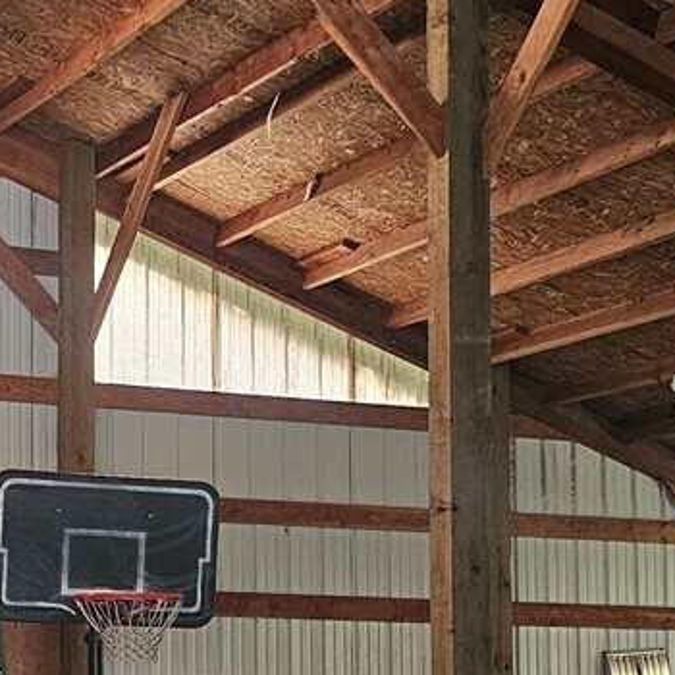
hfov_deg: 18.3
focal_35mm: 93
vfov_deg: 18.3
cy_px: 648
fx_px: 2052
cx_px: 25
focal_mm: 6.3
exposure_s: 1/120
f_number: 1.7
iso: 640
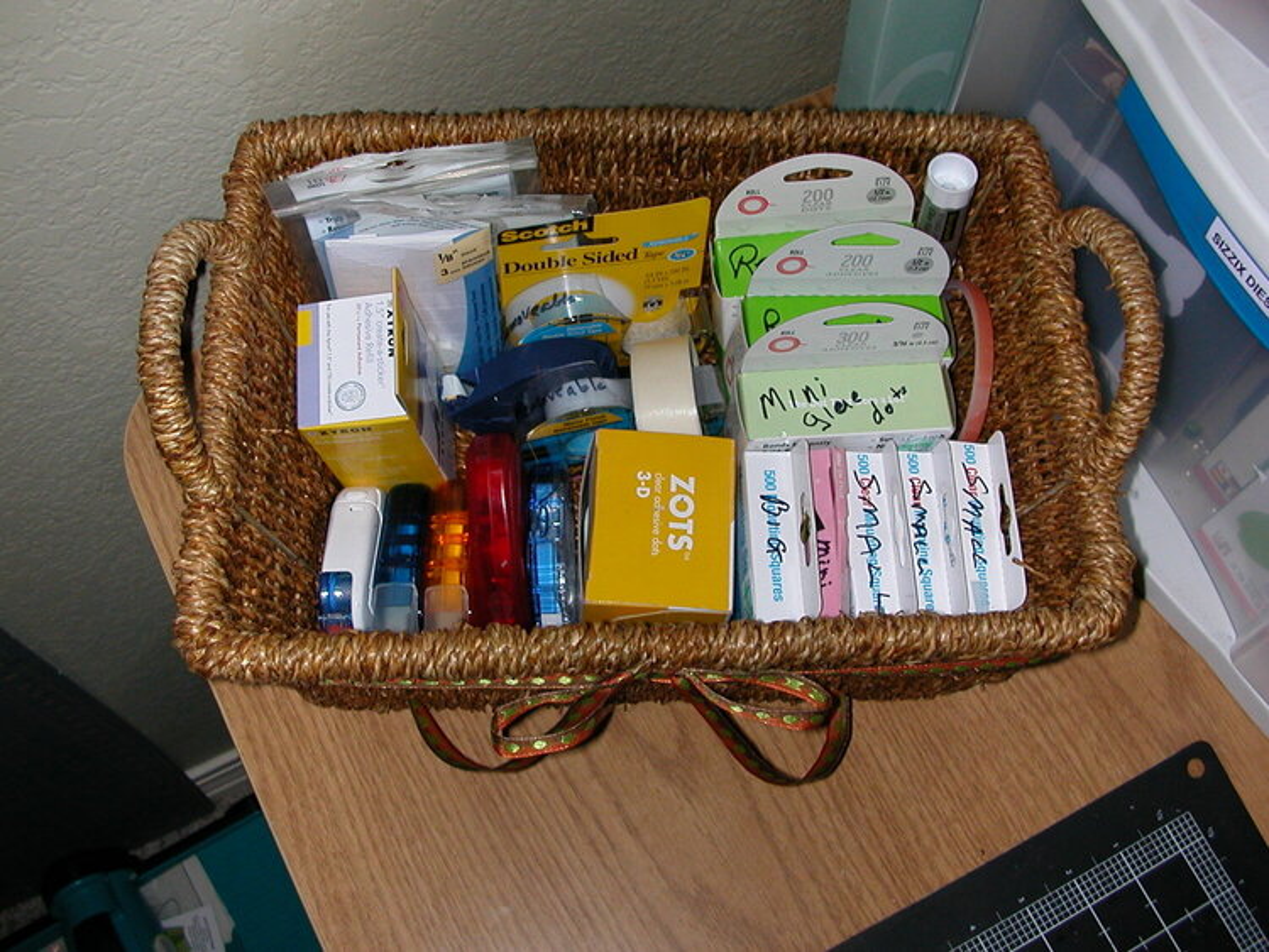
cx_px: 634
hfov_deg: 50.1
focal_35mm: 37
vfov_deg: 38.7
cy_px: 476
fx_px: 1357
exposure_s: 1/59.9
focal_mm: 5.6
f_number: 2.7
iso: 100
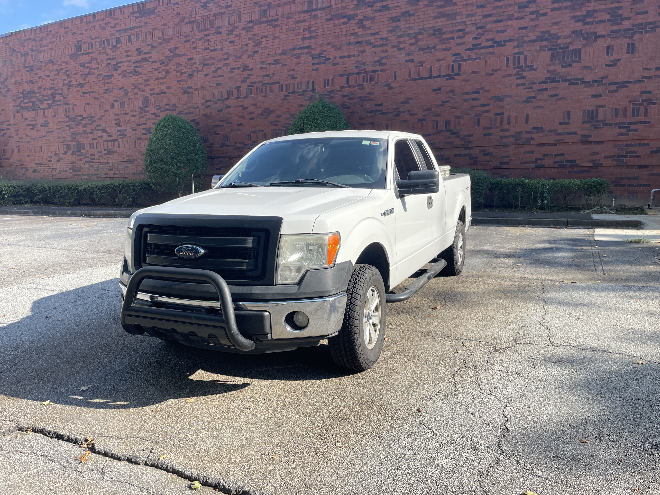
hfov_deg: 67.3
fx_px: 496
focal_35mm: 26
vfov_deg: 53.1
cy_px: 248
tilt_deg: -7.3
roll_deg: +1.0
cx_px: 330
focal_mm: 4.2
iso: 32
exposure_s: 1/1159
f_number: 1.6
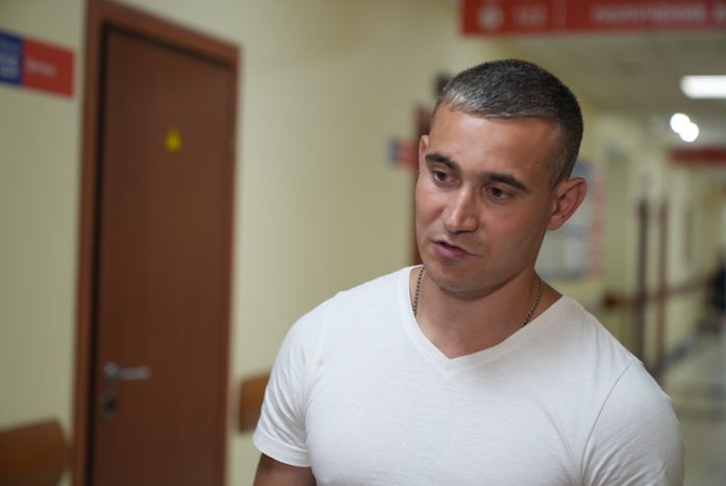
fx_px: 1413
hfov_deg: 28.8
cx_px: 363
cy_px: 243
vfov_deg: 19.5
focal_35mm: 70
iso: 800
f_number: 2.8
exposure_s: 1/200
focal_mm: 70
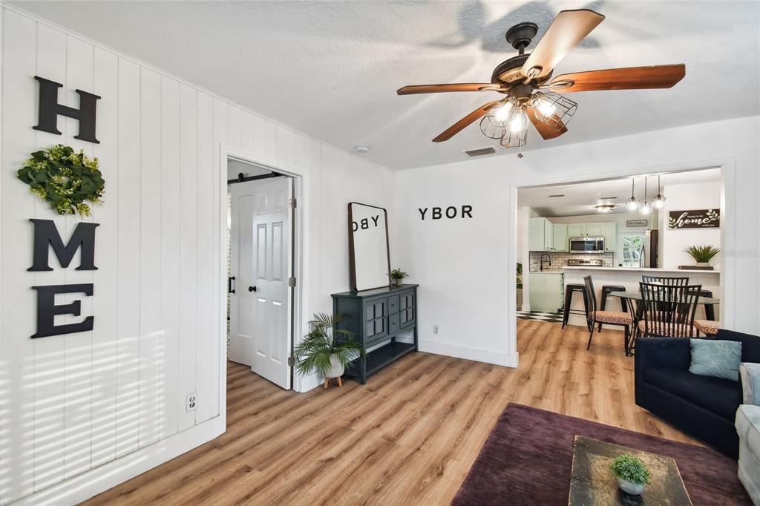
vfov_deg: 77.3
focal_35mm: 15
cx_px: 380
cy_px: 253
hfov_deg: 100.4
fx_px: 317
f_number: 7.1
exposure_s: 1/5
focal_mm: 10
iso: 100
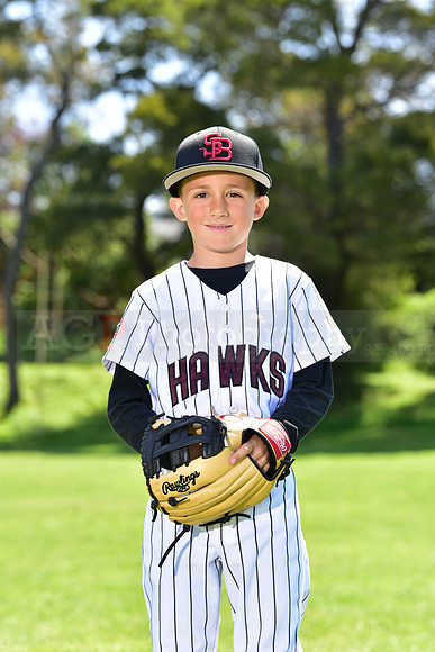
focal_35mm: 120
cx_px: 218
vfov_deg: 17.1
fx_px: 2174
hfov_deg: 11.4
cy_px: 326
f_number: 5.6
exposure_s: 1/250
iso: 160
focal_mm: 120
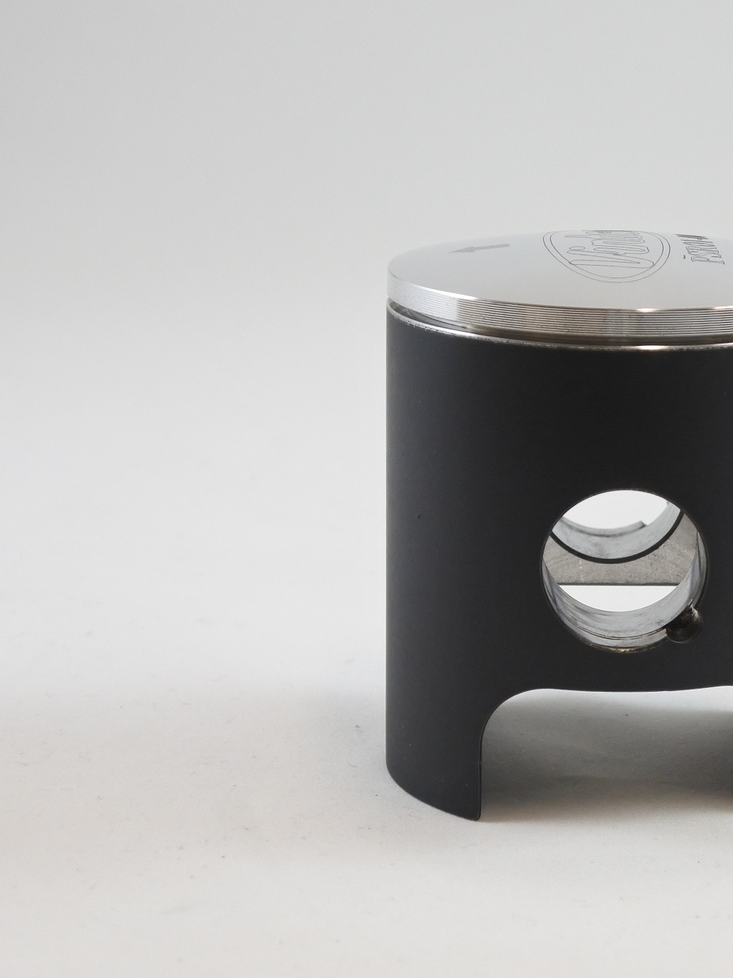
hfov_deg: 19.1
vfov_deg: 25.7
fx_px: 2147
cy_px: 495
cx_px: 615
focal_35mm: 76
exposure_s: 1/125
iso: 450
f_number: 4.5
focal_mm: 19.3
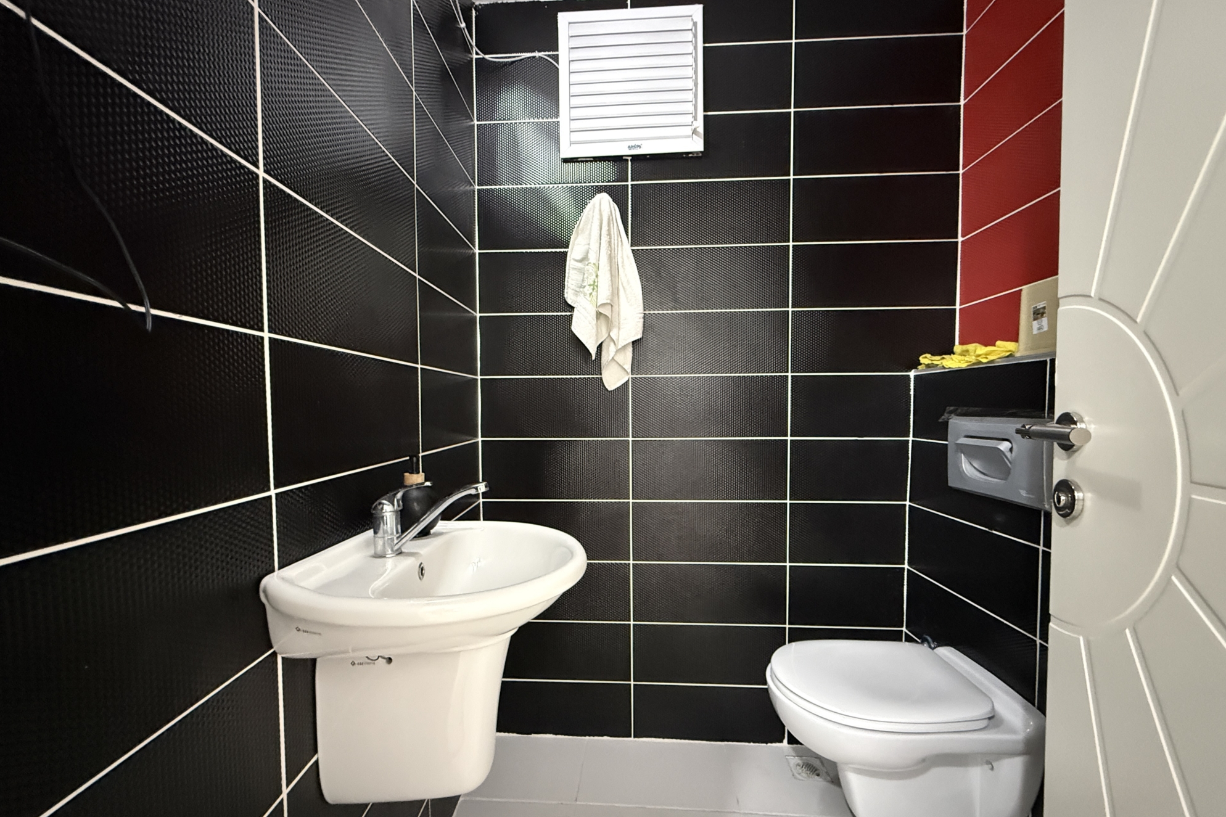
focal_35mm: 15
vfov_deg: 77.3
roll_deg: +0.4
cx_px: 609
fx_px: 511
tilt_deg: -2.4
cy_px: 429
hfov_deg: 100.4
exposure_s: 1/33
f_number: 2.2
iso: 1000
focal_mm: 2.22
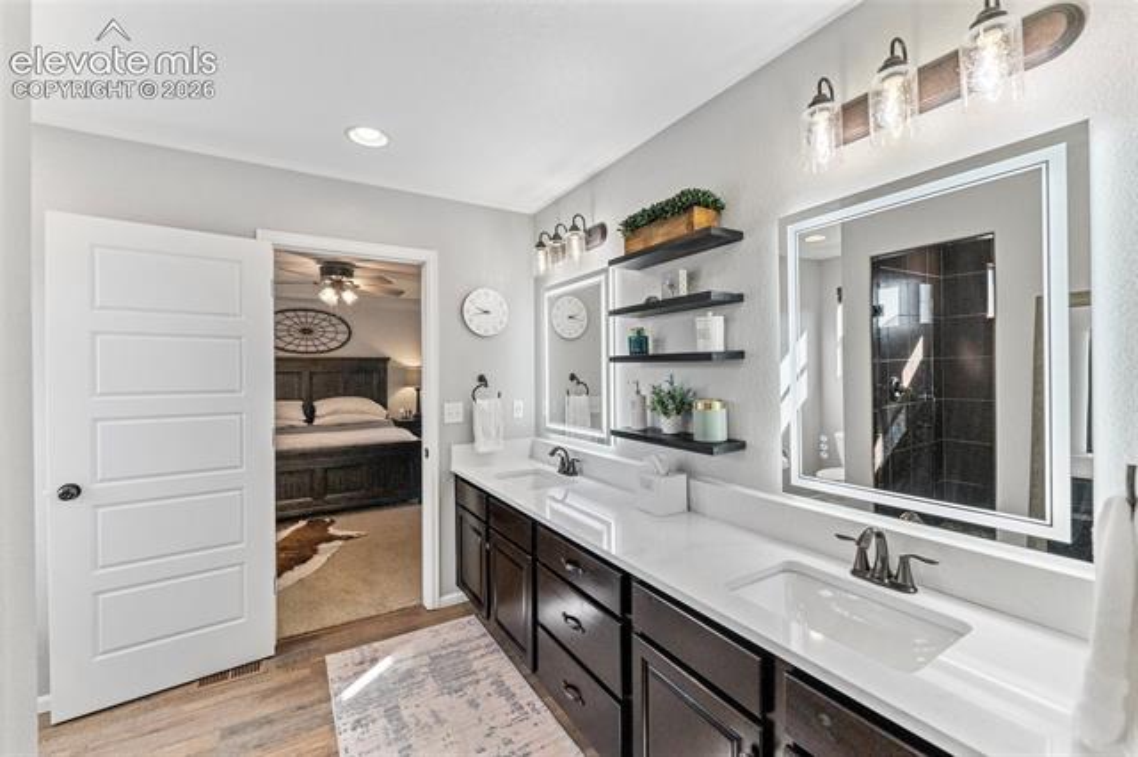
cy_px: 378
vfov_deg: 78.0
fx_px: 468
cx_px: 569
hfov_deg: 101.2
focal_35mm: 15
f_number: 5
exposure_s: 1/640
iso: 1250
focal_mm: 14.8
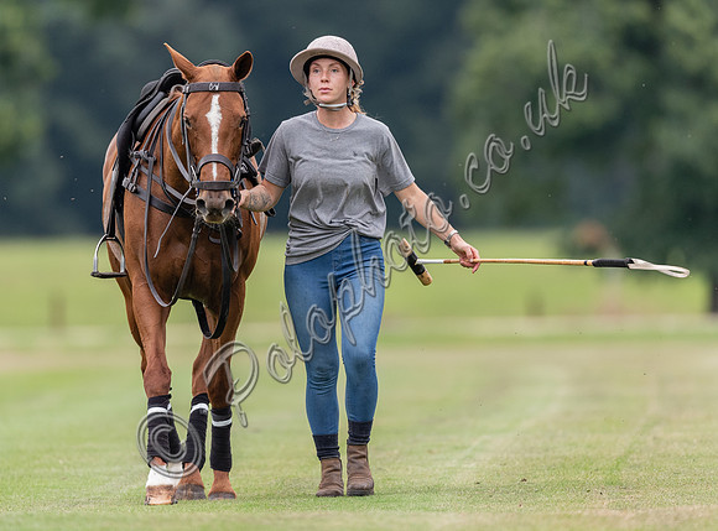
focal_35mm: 637
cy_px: 246
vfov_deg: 2.3
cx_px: 325
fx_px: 13143
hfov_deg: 3.1
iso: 1250
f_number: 4
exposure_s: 1/800
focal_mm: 500
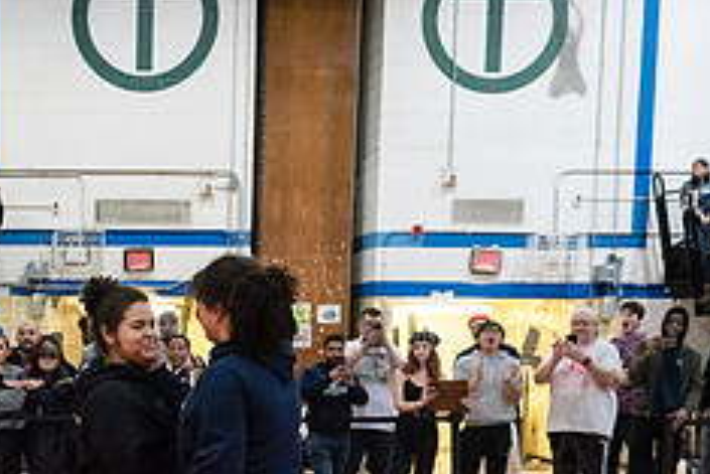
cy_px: 482
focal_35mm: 69
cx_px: -18
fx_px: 1362
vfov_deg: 19.2
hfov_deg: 27.4
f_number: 3.2
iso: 8000
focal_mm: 28
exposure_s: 1/320
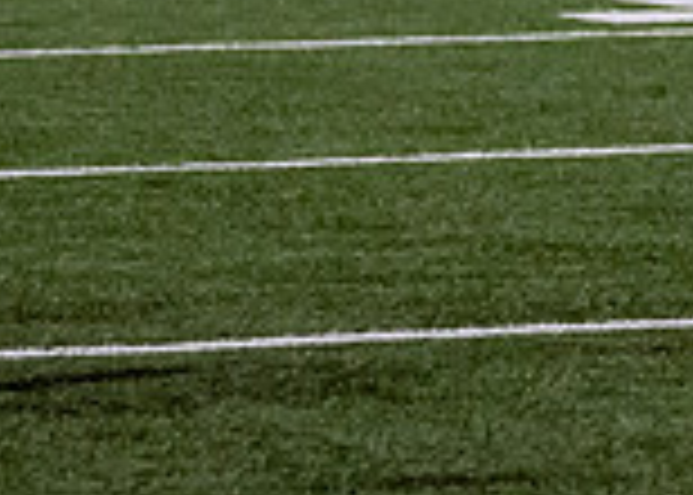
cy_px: -869
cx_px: 1501
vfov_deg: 2.5
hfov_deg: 3.5
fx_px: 11258
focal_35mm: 572
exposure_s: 1/1250
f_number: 2.8
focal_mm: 70
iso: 3200
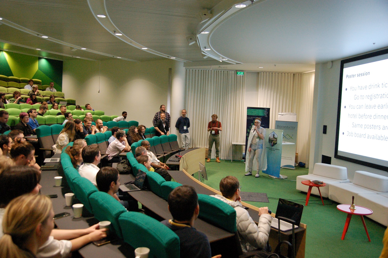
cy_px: 129
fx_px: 323
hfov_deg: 62.0
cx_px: 194
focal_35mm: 30
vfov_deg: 43.5
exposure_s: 1/125
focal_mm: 20
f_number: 2.8
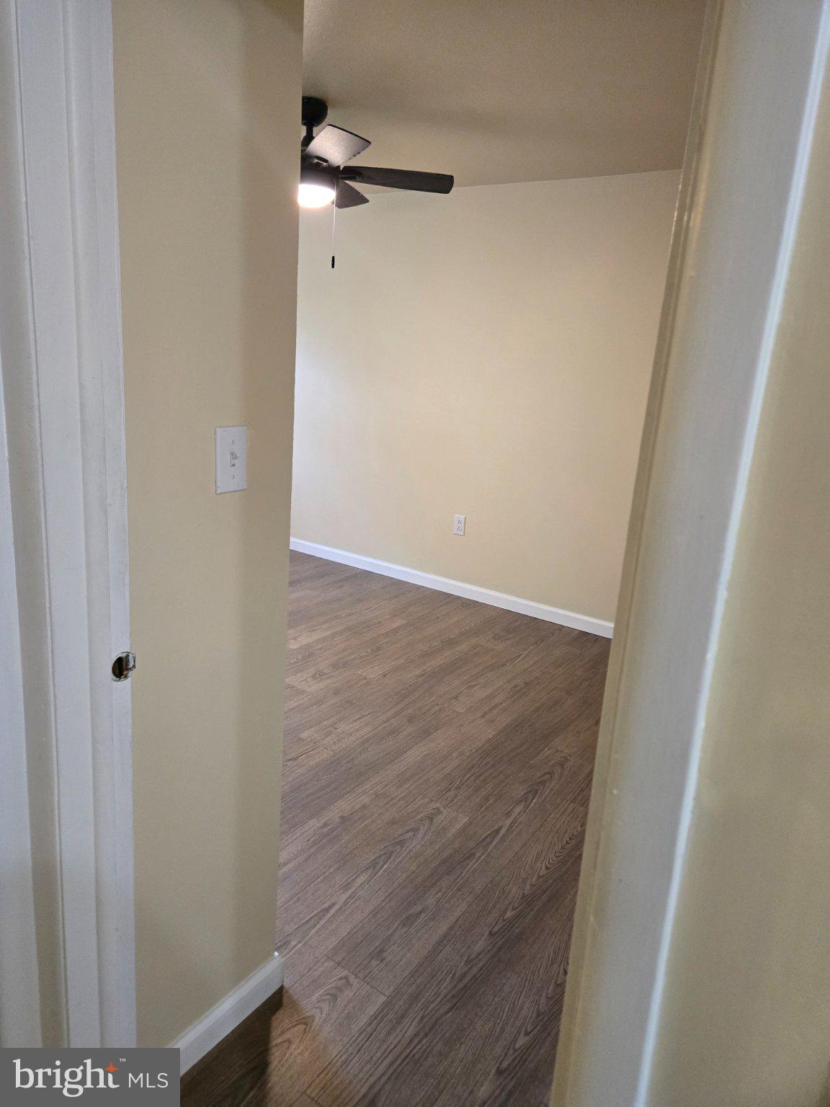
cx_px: 415
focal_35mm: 23
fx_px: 735
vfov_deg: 73.9
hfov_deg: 58.9
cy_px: 554
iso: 500
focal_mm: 5.4
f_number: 1.8
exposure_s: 1/120
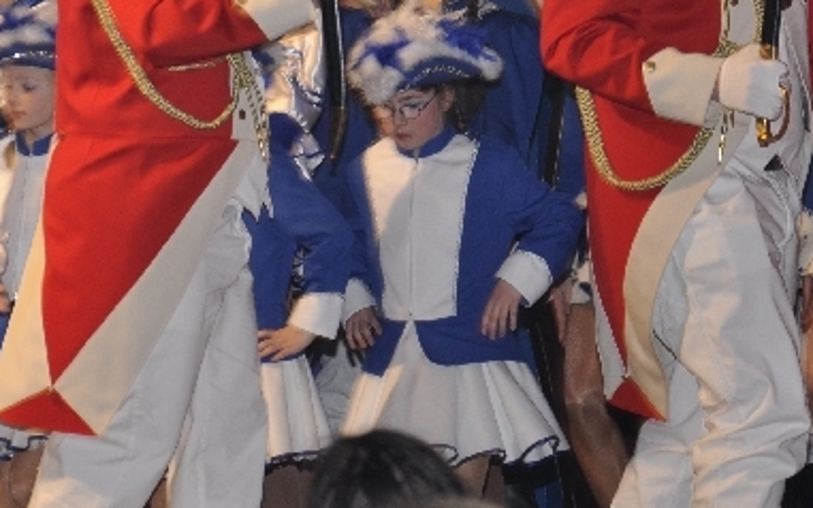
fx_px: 6956
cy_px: 10
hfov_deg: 6.7
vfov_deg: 4.2
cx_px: 79
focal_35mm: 314
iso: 400
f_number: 5.6
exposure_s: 1/60
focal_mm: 98
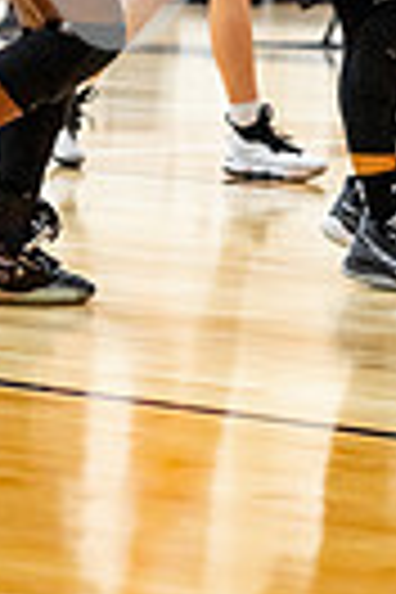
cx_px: 567
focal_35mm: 238
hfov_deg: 5.7
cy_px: -405
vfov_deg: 8.4
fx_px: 3927
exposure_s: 1/1250
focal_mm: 70
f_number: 2.8
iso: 2000
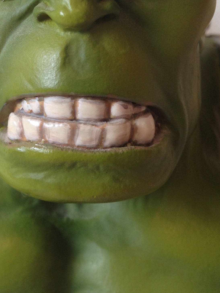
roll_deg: -2.0
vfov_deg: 26.2
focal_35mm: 74
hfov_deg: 19.8
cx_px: 72
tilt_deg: -36.4
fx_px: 627
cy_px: 183
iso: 50
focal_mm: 4.12
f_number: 2.4
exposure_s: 1/24
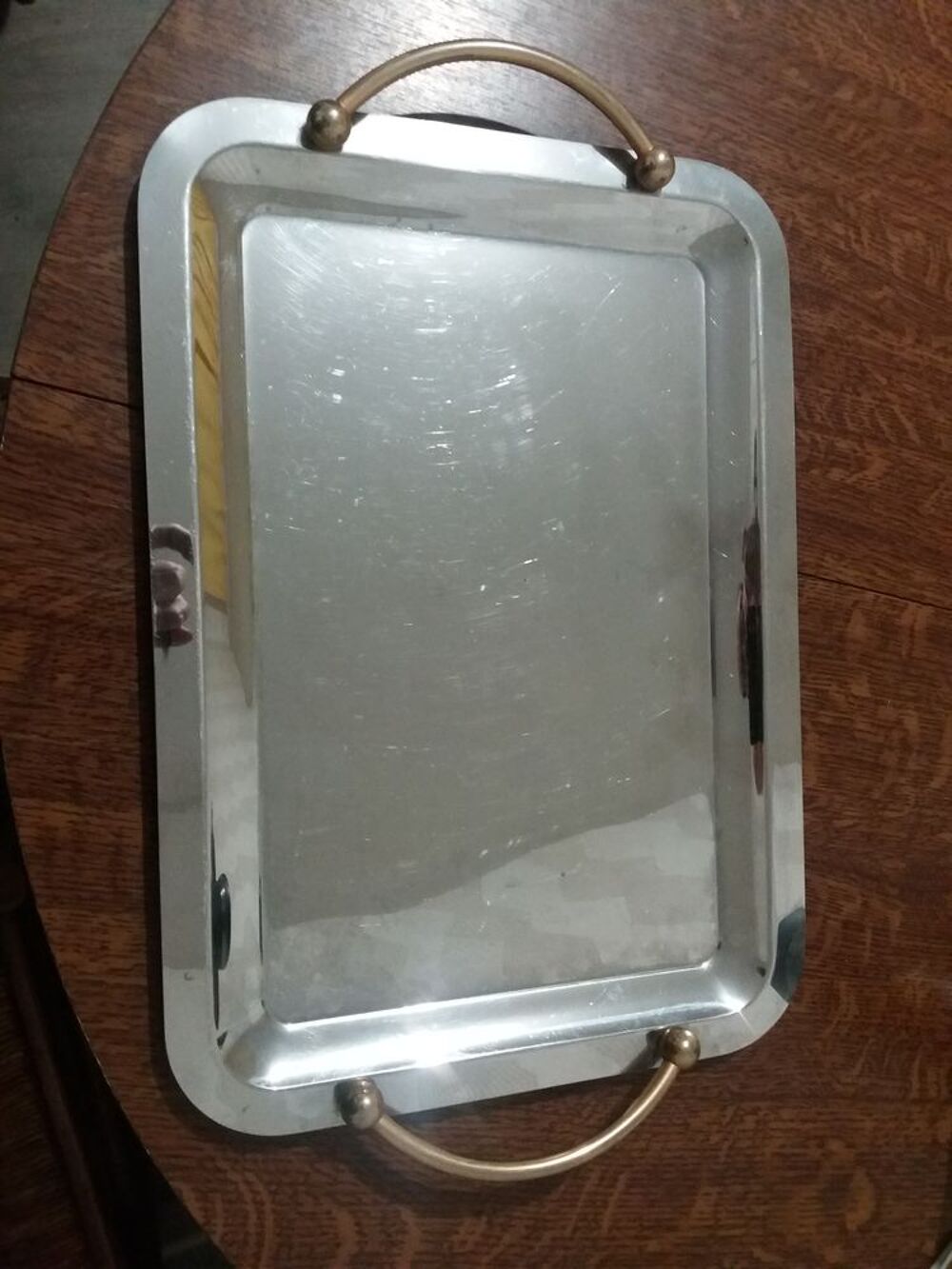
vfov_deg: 63.4
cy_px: 634
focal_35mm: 28
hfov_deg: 49.8
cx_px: 476
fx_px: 1027
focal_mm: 3.7
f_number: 1.9
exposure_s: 1/17
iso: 400
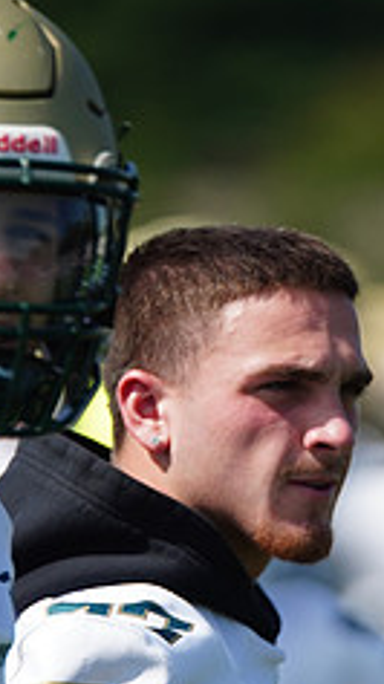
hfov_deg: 1.6
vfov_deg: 2.8
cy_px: 408
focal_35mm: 770
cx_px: 243
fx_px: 13963
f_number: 2.8
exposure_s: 1/8000
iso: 500
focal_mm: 300
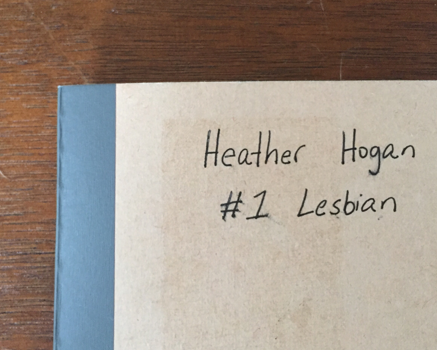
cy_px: 137
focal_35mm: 40
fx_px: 517
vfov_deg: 37.2
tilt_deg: -83.3
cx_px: 184
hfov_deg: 45.6
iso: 250
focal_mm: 4.15
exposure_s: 1/15
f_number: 2.2
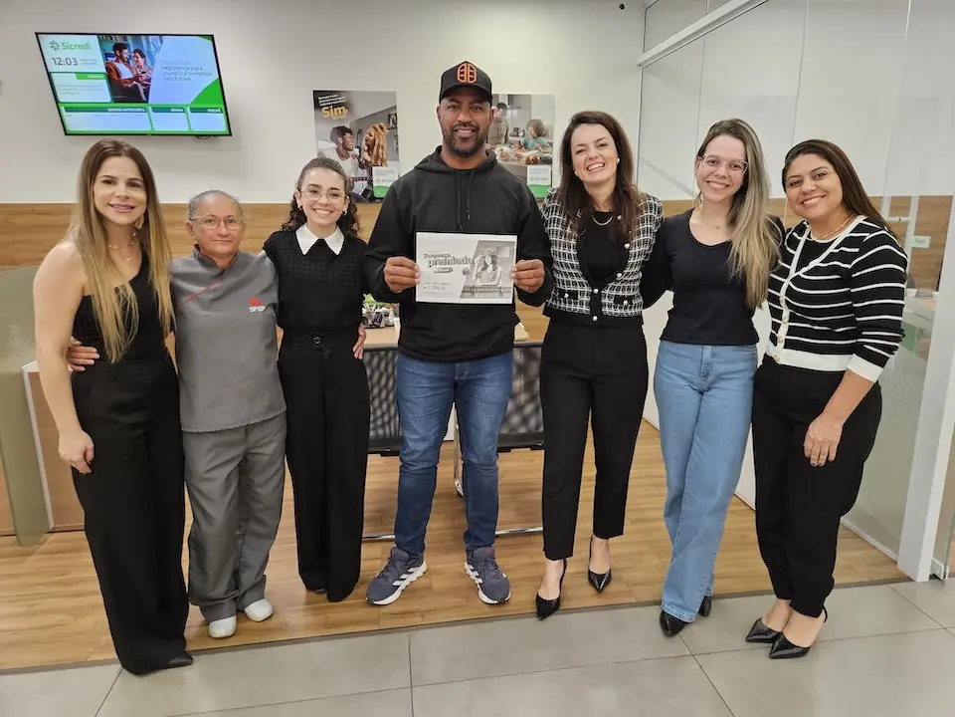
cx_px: 478
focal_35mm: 23
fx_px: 635
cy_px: 358
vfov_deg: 58.9
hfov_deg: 73.9
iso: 200
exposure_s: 1/120
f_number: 1.8
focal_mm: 5.4
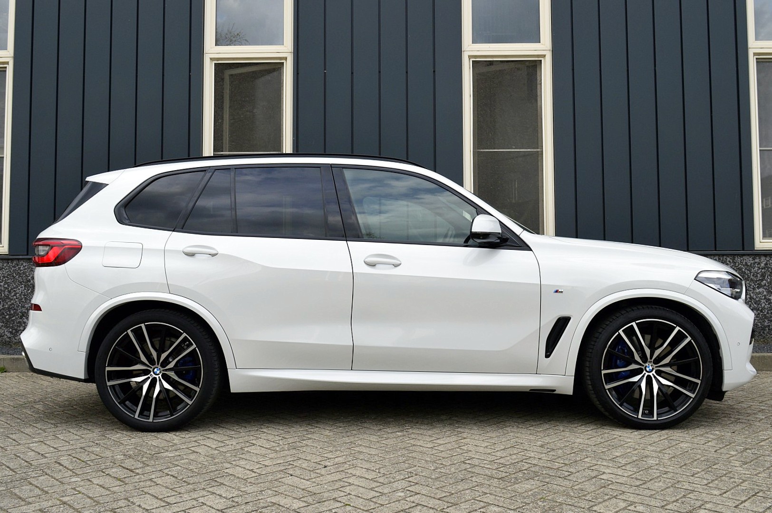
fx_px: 707
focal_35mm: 33
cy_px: 256
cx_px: 386
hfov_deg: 57.3
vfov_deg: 39.9
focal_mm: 22
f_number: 10
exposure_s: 1/250
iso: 400
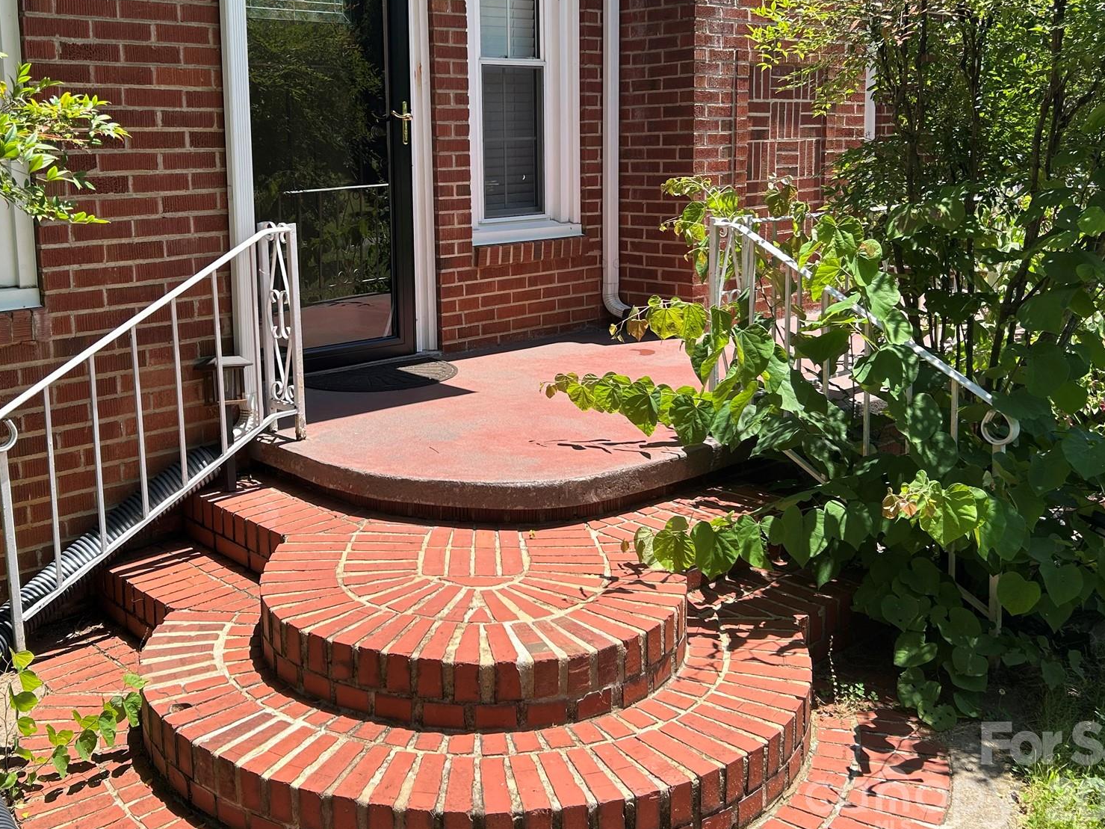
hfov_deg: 51.1
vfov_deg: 39.3
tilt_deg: -7.1
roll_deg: +1.8
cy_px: 288
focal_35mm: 36
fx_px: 1149
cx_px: 462
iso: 50
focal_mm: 5.7
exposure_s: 1/1252
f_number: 1.5
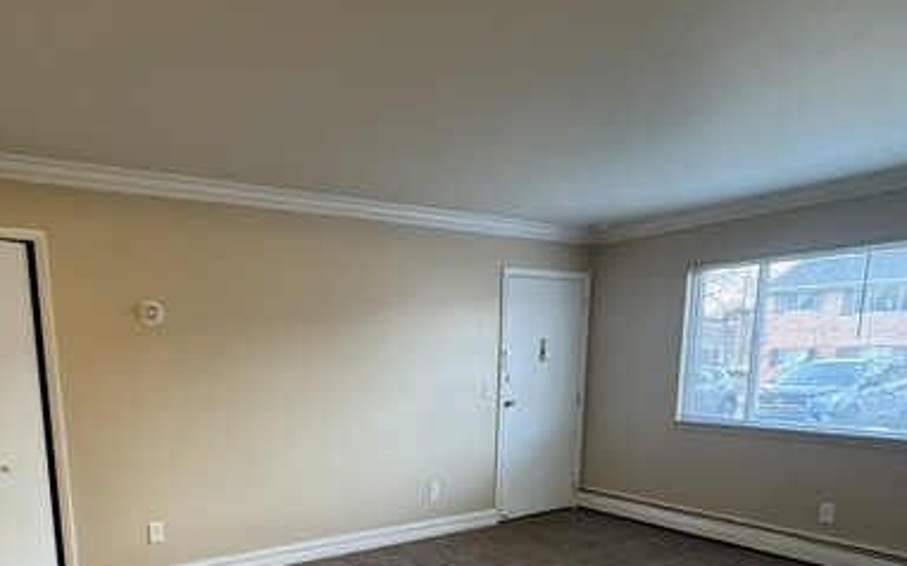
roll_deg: +0.8
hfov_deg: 69.2
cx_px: 334
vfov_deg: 44.6
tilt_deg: -11.9
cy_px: 473
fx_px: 643
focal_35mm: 26
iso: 320
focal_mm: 2.22
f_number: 2.2
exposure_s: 1/60
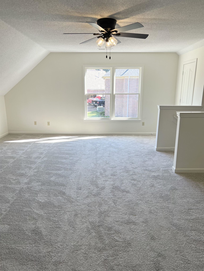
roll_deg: -0.5
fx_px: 204
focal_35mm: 26
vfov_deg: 67.3
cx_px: 102
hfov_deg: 53.1
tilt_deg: -13.5
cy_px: 136
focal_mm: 5.7
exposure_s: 1/213
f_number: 1.5
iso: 40
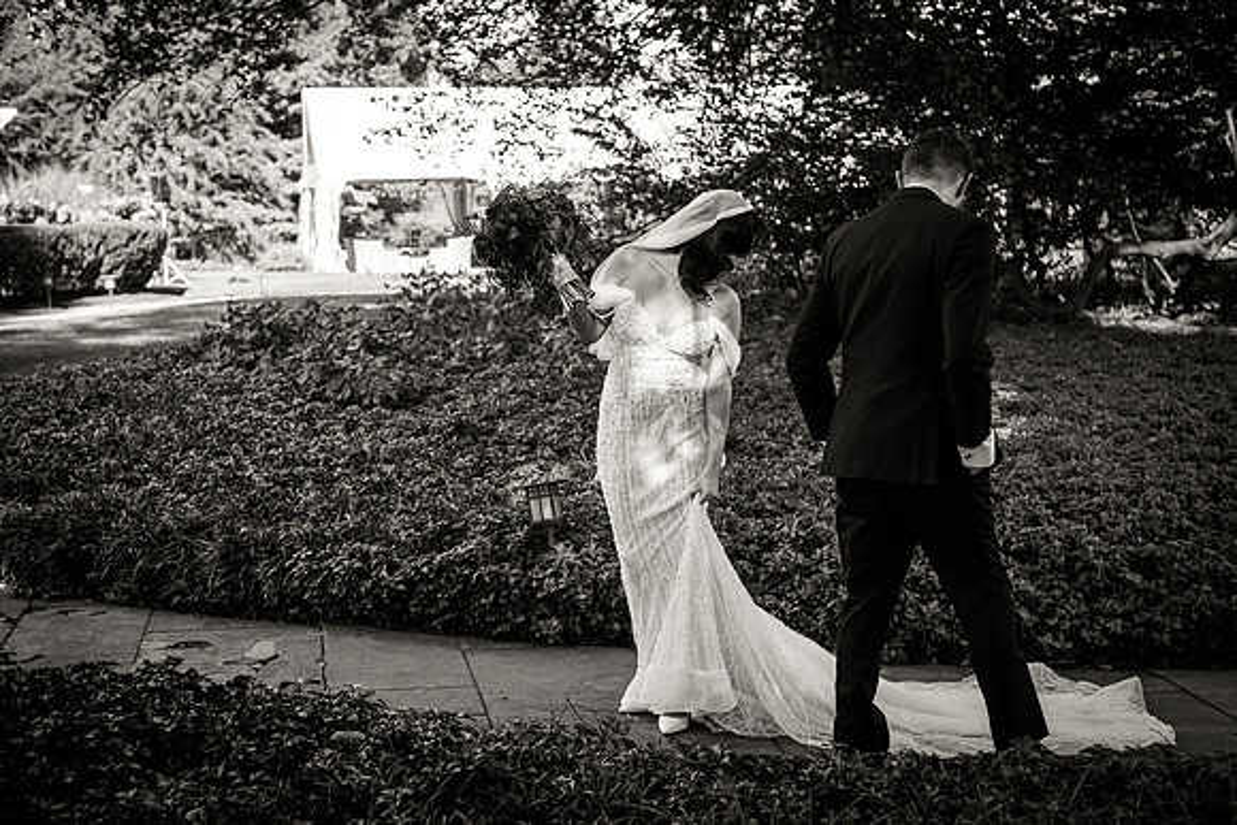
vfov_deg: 28.1
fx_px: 1650
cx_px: 618
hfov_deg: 41.1
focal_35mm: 48
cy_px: 412
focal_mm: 48
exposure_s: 1/1600
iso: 400
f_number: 4
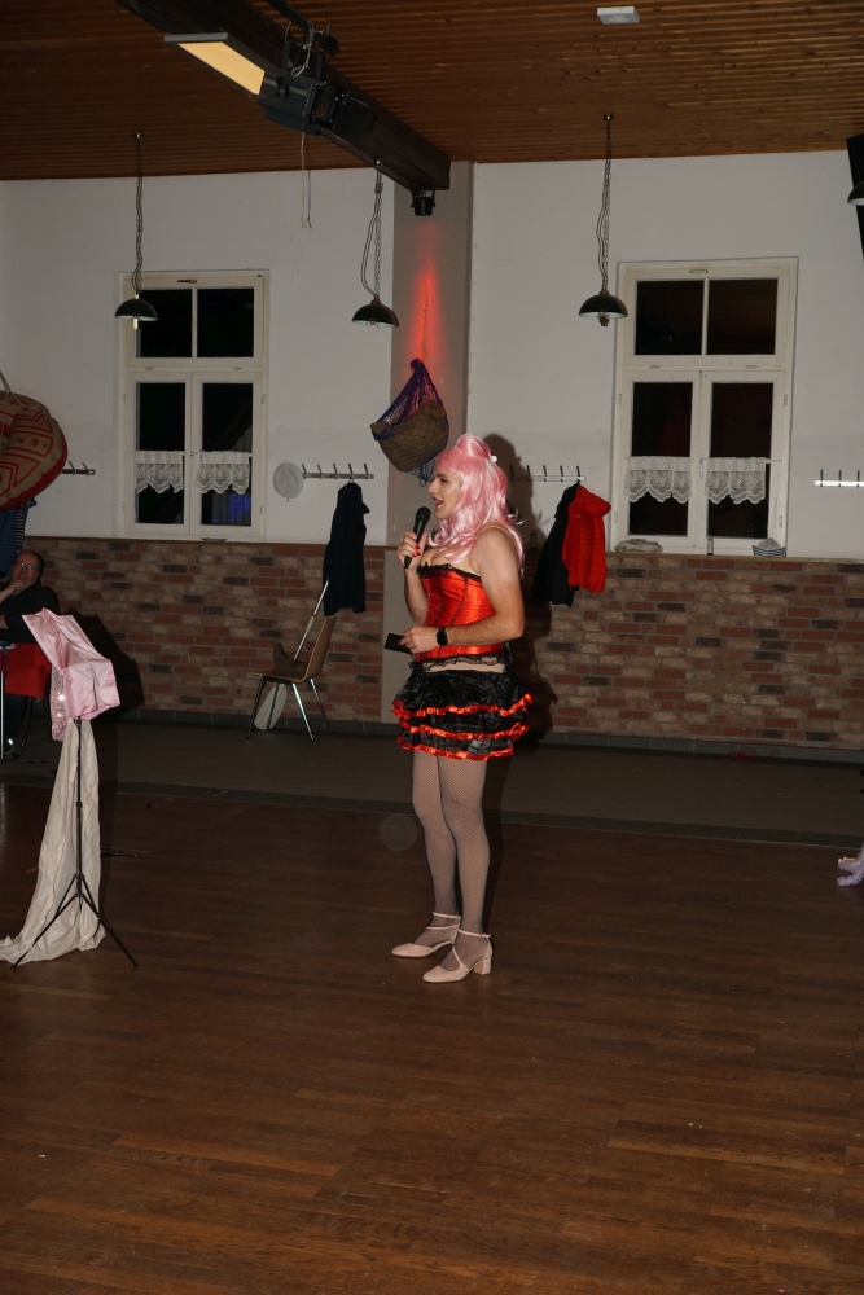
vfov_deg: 43.6
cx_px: 432
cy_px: 648
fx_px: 1619
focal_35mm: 45
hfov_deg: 29.9
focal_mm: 30
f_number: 4
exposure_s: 1/160
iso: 400
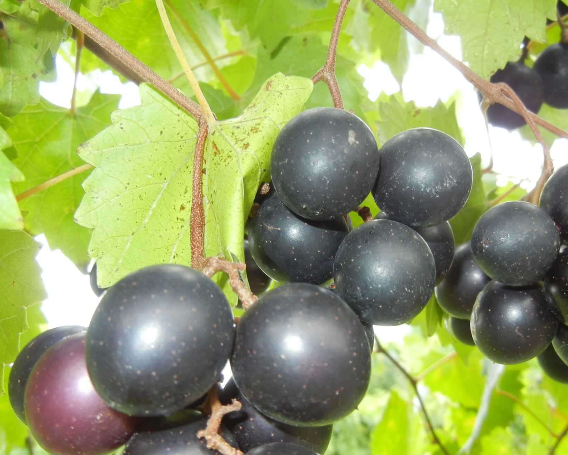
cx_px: 353
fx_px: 773
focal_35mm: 46
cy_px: 299
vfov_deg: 32.5
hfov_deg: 40.1
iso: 160
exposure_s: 1/59.5
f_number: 3.5
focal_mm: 5.4
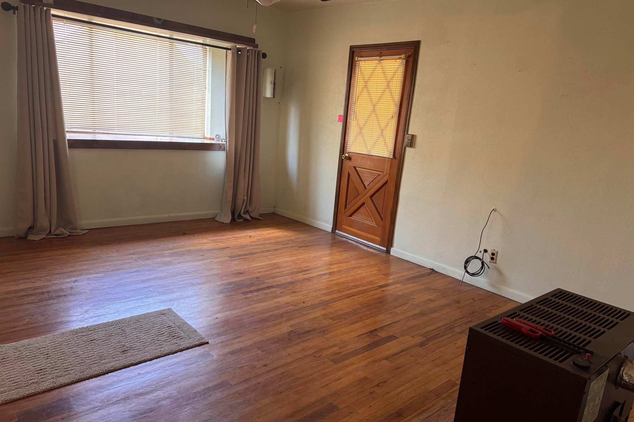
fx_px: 440
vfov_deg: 51.2
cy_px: 227
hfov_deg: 71.5
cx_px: 317
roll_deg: -4.7
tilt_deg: -14.7
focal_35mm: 25
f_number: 1.78
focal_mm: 6.76
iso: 320
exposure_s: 1/60
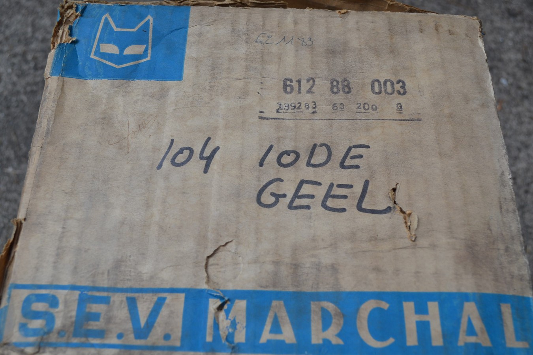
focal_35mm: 39
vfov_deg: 34.2
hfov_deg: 49.6
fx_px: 577
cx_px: 266
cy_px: 178
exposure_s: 1/160
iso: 100
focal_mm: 26
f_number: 6.3
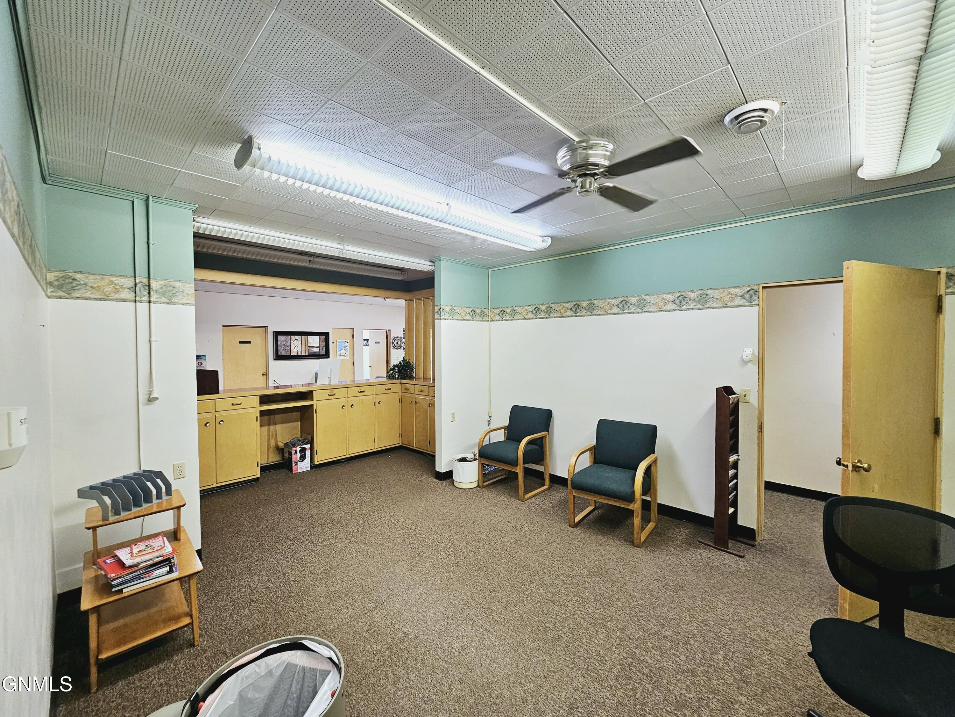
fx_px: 359
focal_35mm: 13
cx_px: 478
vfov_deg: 89.9
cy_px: 358
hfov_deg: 106.2
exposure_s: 1/60.2
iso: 200
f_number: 2.2
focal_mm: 2.2
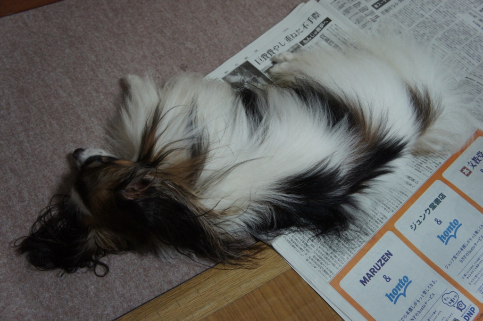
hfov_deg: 43.6
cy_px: 160
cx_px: 242
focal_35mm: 45
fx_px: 603
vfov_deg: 29.8
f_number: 4
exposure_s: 1/40
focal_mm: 30
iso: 1600
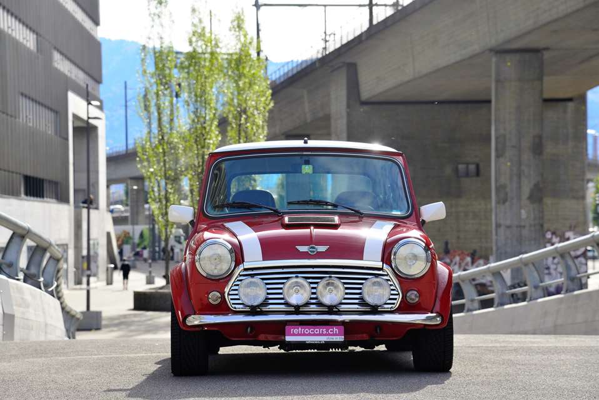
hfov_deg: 17.1
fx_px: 1998
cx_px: 300
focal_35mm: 120
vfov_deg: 11.4
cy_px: 200
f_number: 8
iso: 200
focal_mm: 120
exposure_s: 1/250
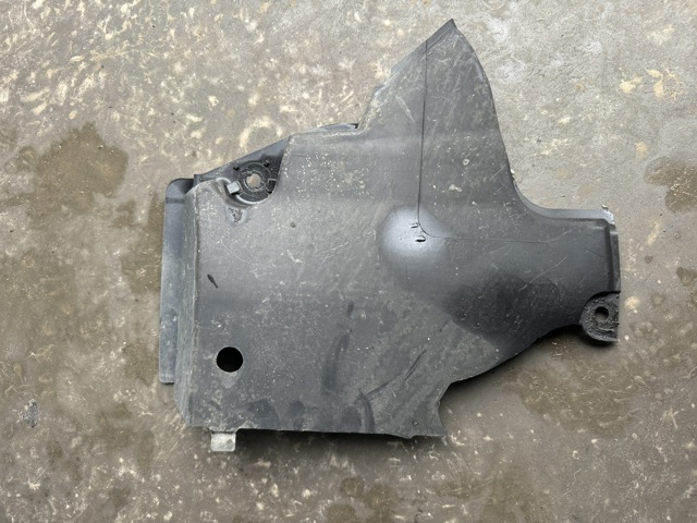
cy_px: 262
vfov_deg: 56.8
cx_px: 348
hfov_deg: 71.6
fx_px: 483
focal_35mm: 24
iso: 200
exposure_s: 1/121
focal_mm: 6.76
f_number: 1.78
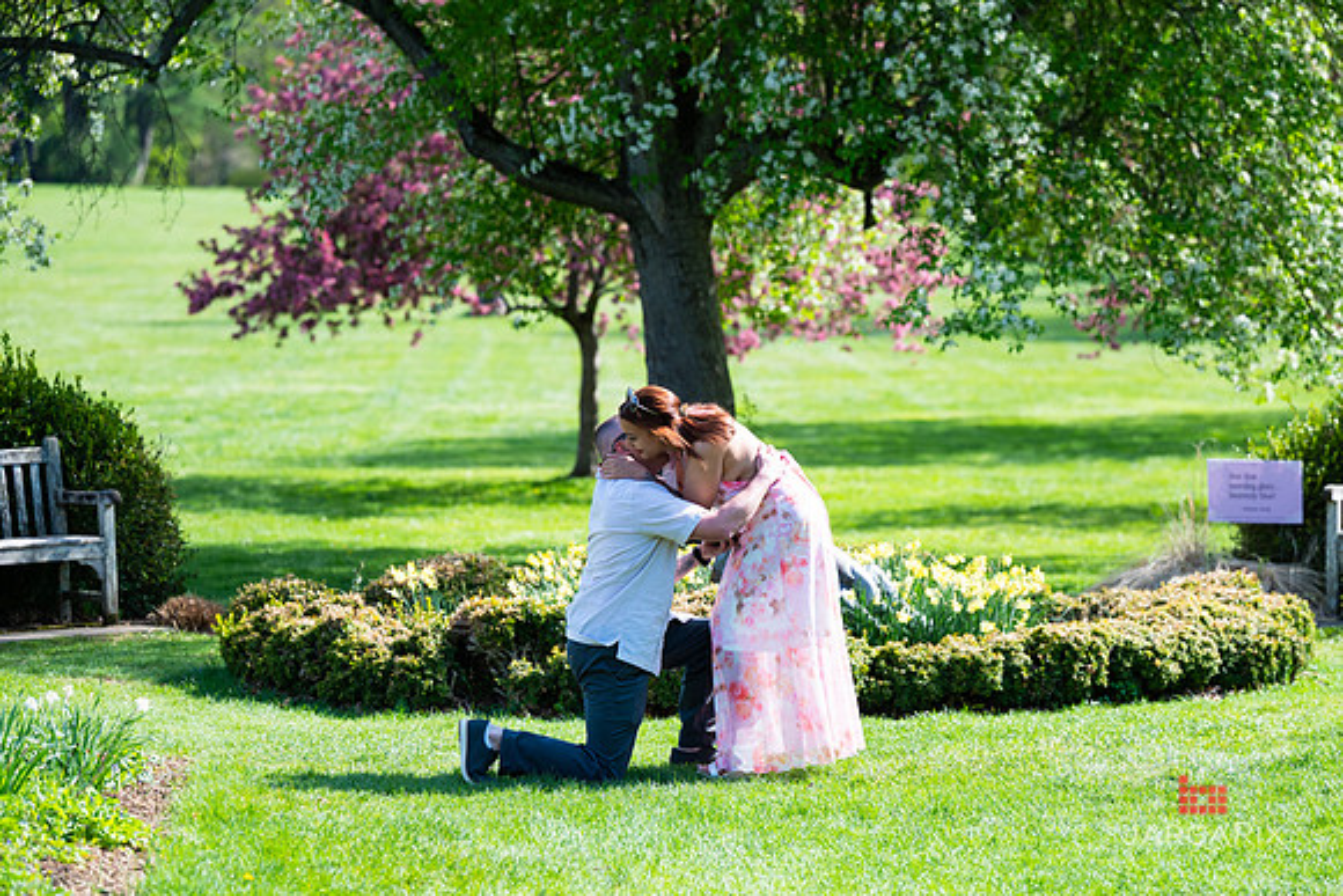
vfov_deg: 10.2
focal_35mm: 135
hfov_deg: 15.2
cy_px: 377
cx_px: 700
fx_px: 5044
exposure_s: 1/2000
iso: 200
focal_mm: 115
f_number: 3.2
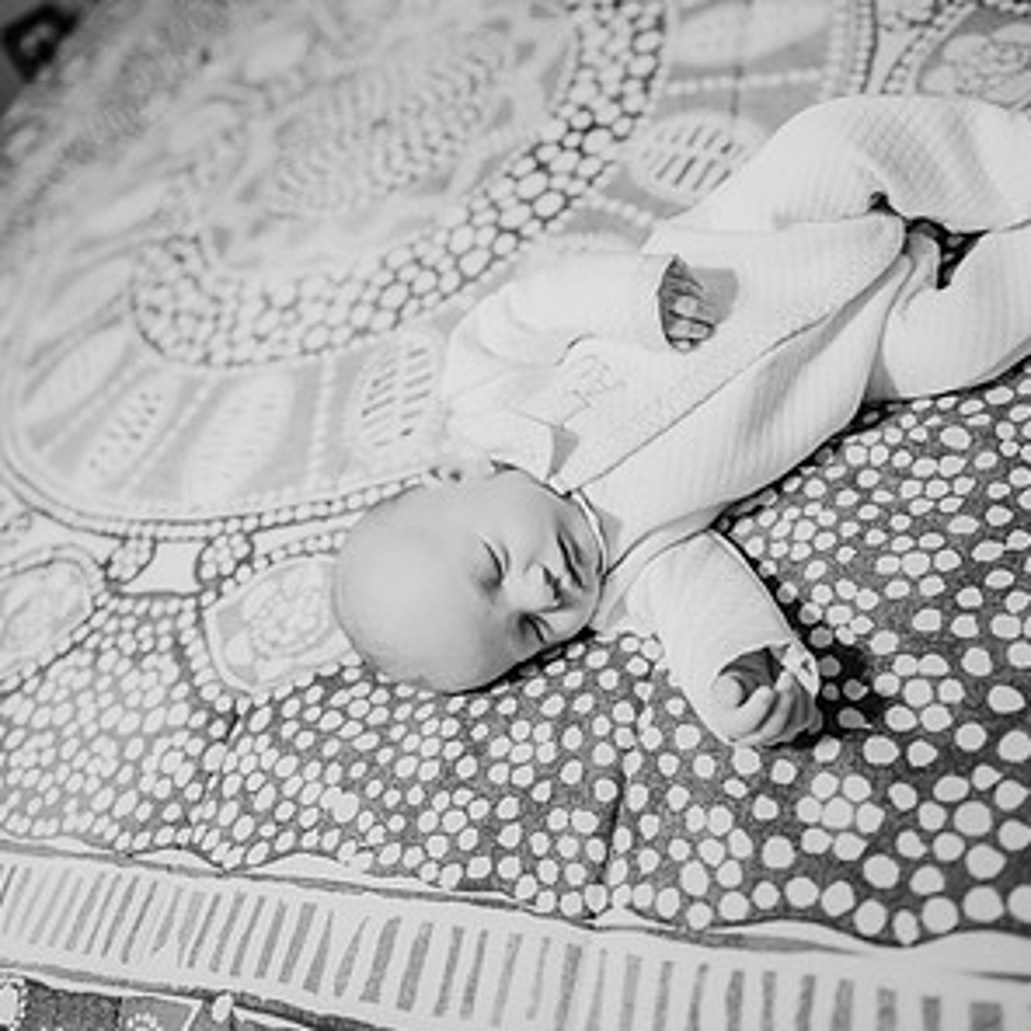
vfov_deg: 52.0
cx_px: 519
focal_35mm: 31
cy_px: 394
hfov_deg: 52.5
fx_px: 1045
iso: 800
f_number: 2.2
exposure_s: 1/160
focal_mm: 24
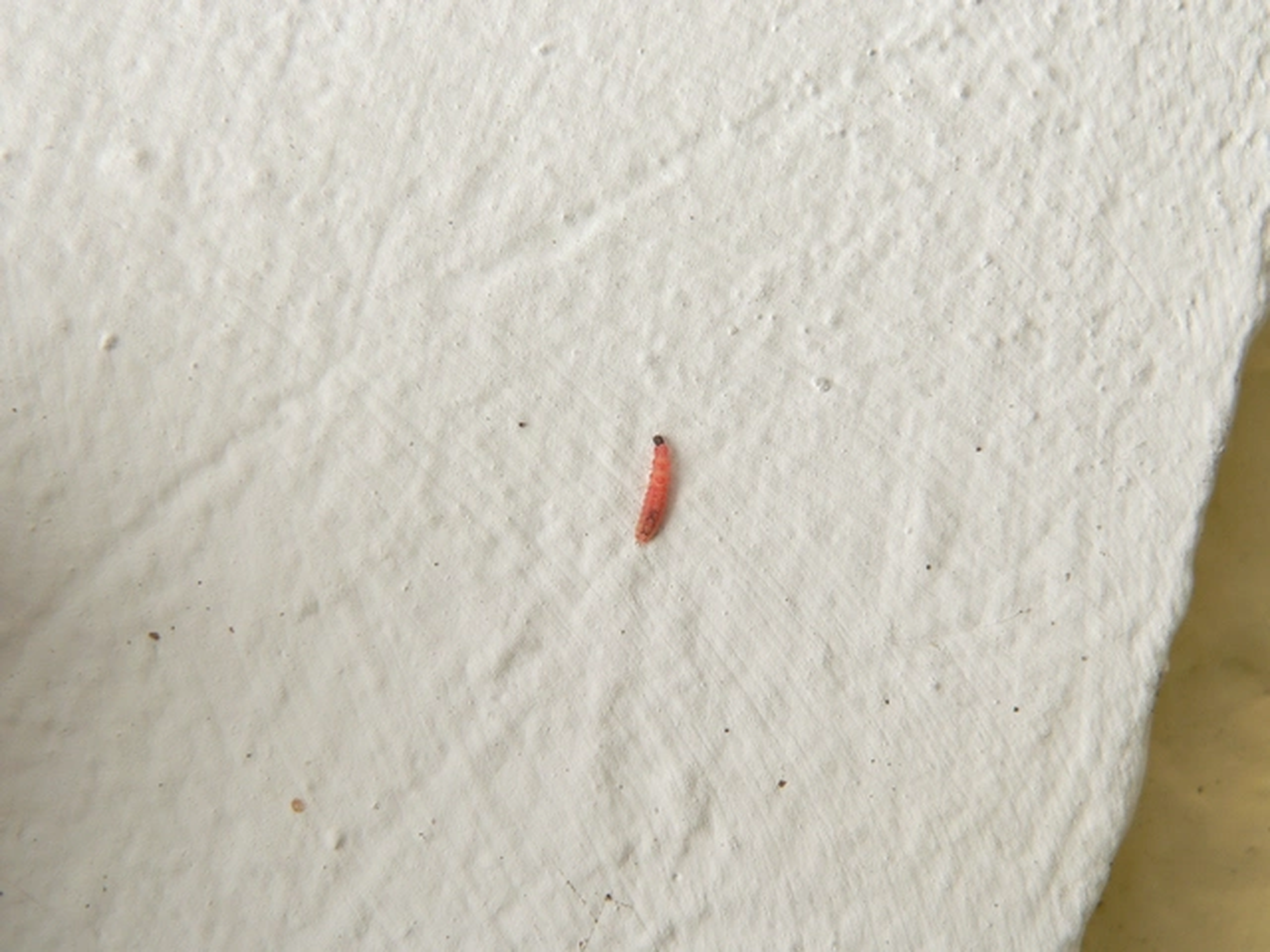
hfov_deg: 26.3
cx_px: 635
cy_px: 476
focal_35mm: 74
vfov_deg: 19.9
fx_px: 2715
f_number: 4
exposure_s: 1/60
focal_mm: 12.3
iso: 100
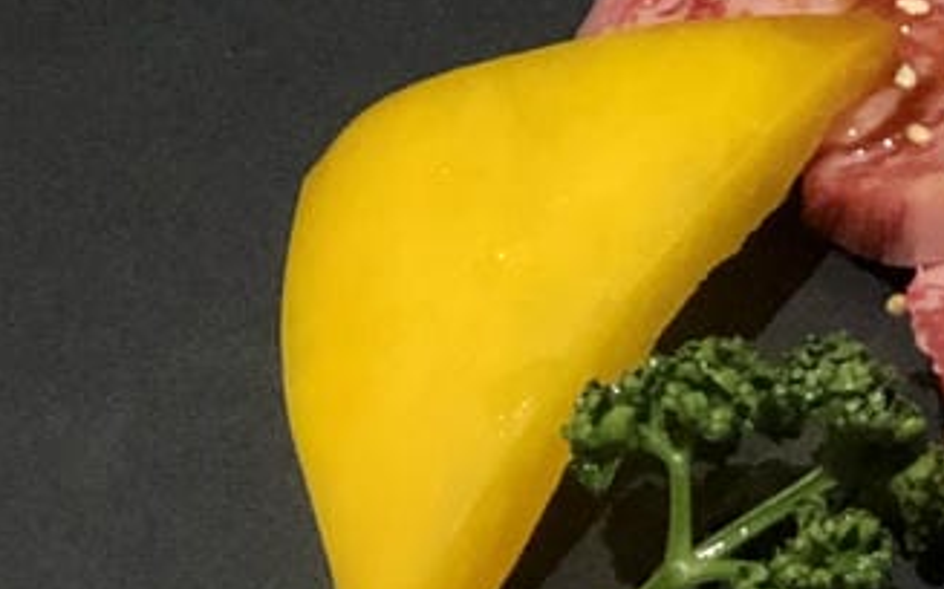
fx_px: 5708
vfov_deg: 5.9
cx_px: 1054
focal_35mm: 222
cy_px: 398
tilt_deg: -48.7
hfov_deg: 9.4
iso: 1250
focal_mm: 6.6
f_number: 2.8
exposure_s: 1/30
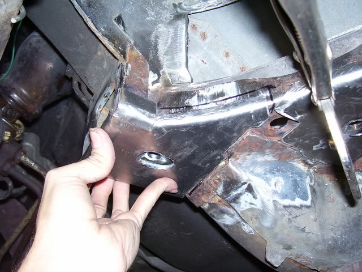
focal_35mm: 34
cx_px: 181
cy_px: 136
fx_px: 356
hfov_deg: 54.0
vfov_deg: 41.8
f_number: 2.7
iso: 80
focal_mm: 5.6
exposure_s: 1/60
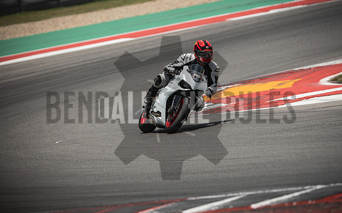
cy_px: 108
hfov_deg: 6.8
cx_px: 171
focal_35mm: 307
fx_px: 2861
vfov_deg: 4.3
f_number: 2.8
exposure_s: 1/2000
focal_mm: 200
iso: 125
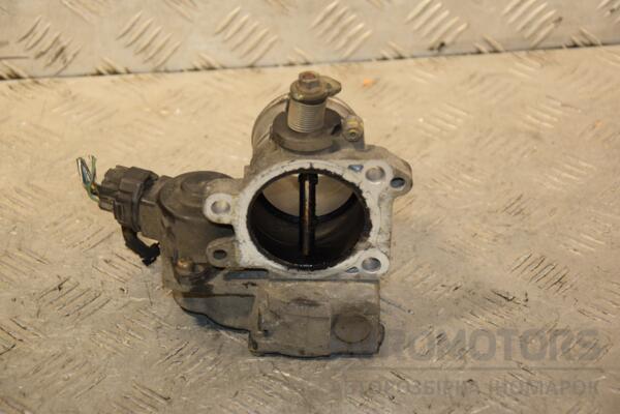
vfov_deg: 13.8
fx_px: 1705
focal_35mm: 99
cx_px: 310
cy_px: 207
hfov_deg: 20.6
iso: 800
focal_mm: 66
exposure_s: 1/160
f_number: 5.3
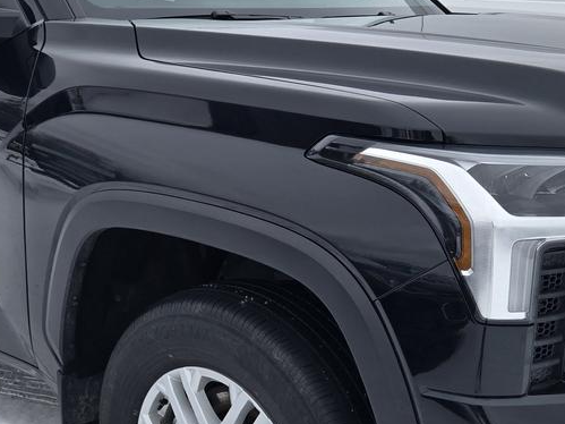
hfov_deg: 32.6
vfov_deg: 24.8
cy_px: 230
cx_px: 238
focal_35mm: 59
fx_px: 963
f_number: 1.8
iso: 25
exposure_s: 1/1563
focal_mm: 5.4
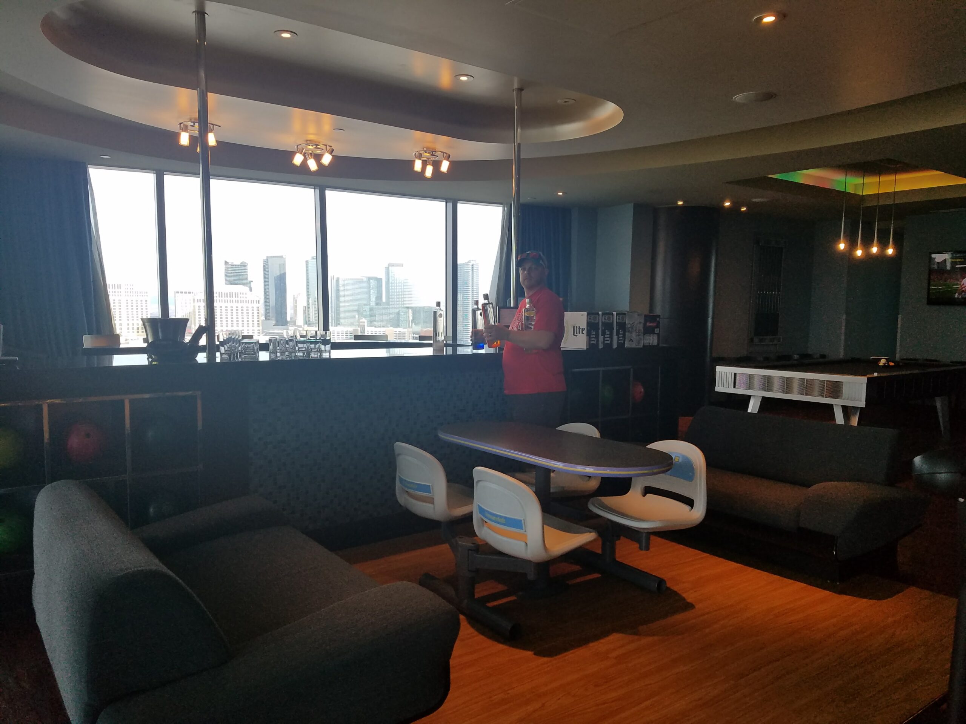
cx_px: 483
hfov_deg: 67.3
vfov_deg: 53.1
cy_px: 362
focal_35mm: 26
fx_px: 726
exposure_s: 1/173
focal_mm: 4.2
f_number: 1.7
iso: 50
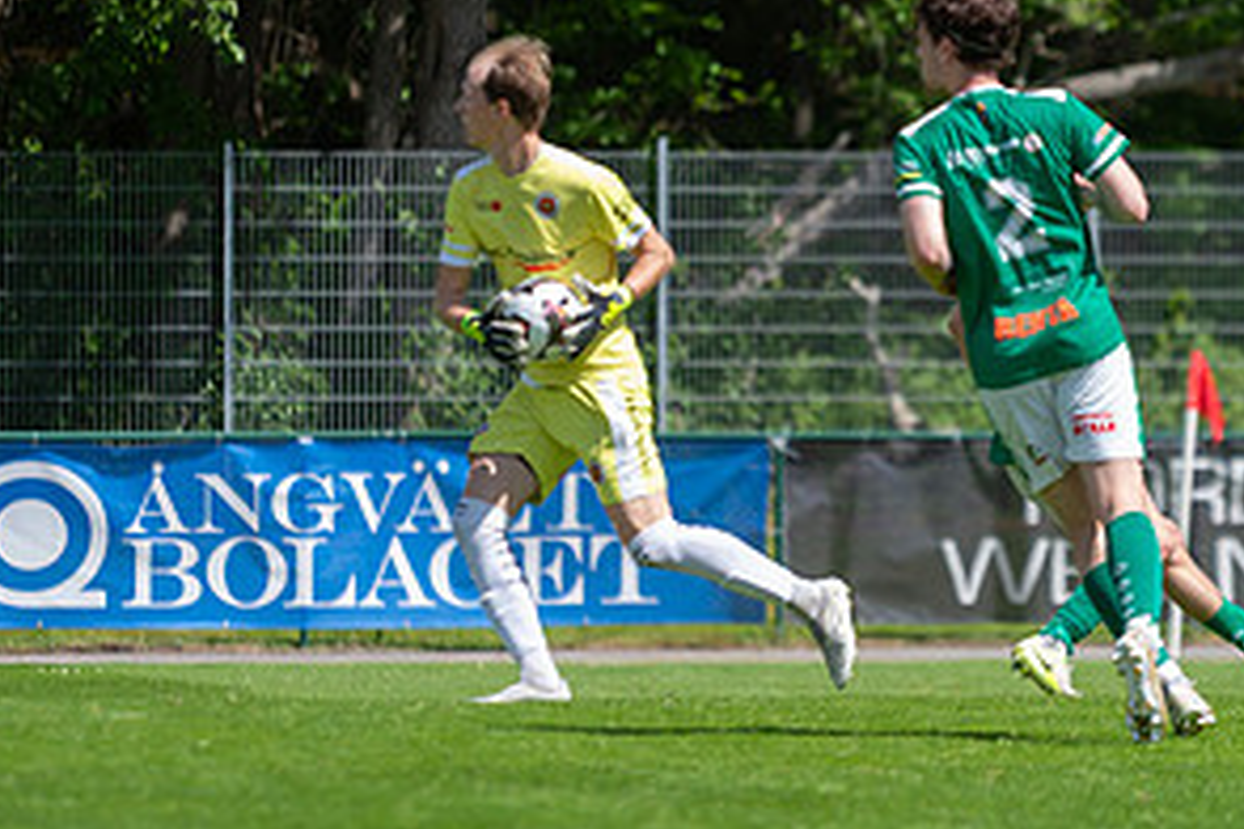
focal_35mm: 408
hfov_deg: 5.1
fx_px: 14098
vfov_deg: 3.4
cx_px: 935
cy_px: 271
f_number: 3.2
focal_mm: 200
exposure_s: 1/2000
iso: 200
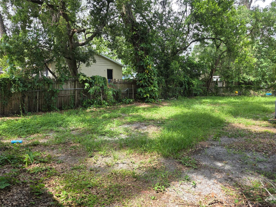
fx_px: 191
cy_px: 108
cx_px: 144
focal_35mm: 24
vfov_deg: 56.8
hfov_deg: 71.6
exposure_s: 1/359
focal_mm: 6.3
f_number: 1.7
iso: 50
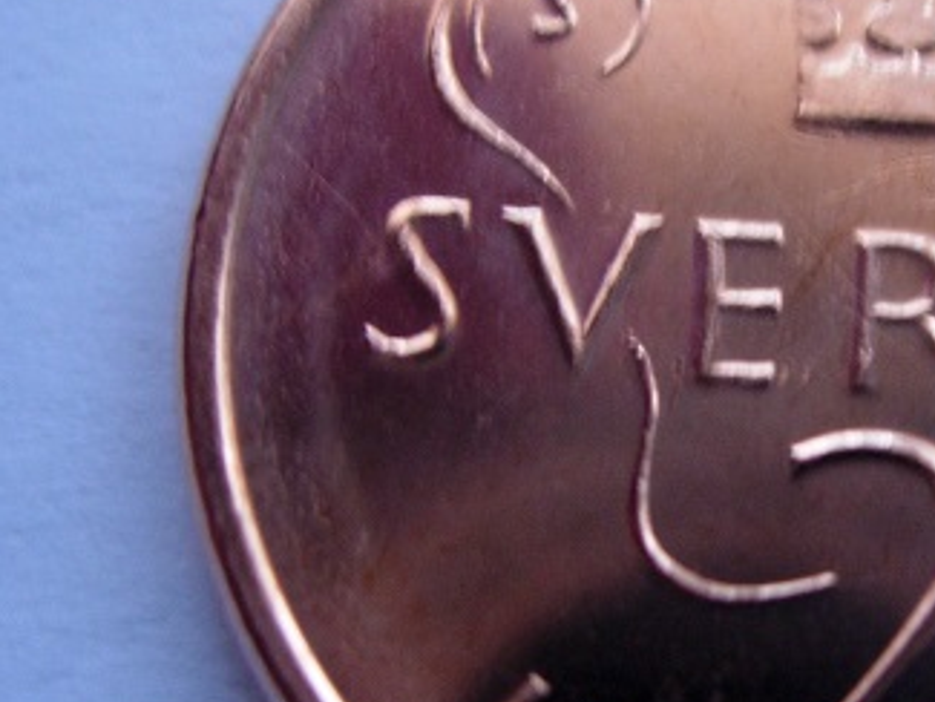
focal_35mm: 91
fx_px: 2459
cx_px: 837
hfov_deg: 21.1
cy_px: 429
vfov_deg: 16.2
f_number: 2.8
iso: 109
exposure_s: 1/32
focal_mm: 7.8
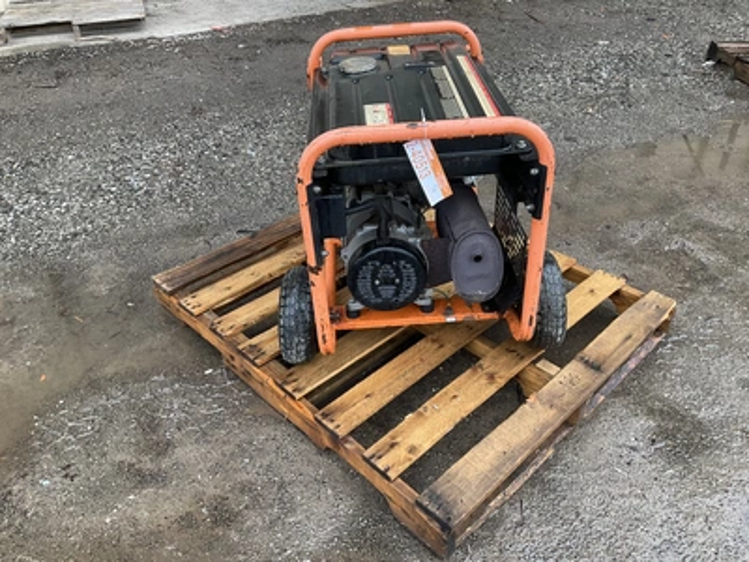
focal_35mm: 29
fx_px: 627
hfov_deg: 61.7
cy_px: 281
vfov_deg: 48.2
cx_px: 374
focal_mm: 3
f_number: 1.8
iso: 32
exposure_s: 1/122
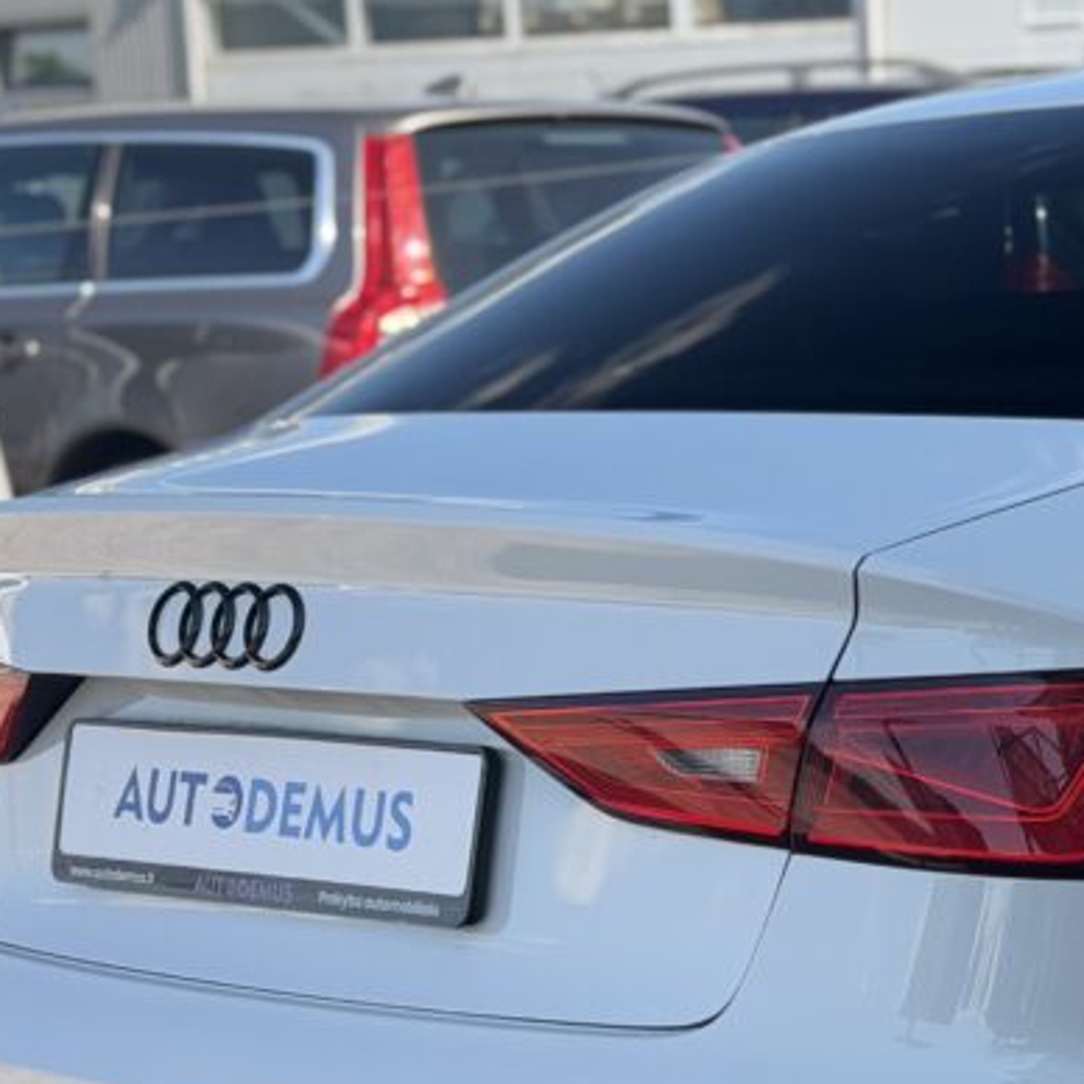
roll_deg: +2.6
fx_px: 3968
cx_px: 1014
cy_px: 849
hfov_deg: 15.3
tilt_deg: -10.1
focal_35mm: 112
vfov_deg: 15.5
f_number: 1.78
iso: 80
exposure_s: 1/1133
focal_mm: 6.76
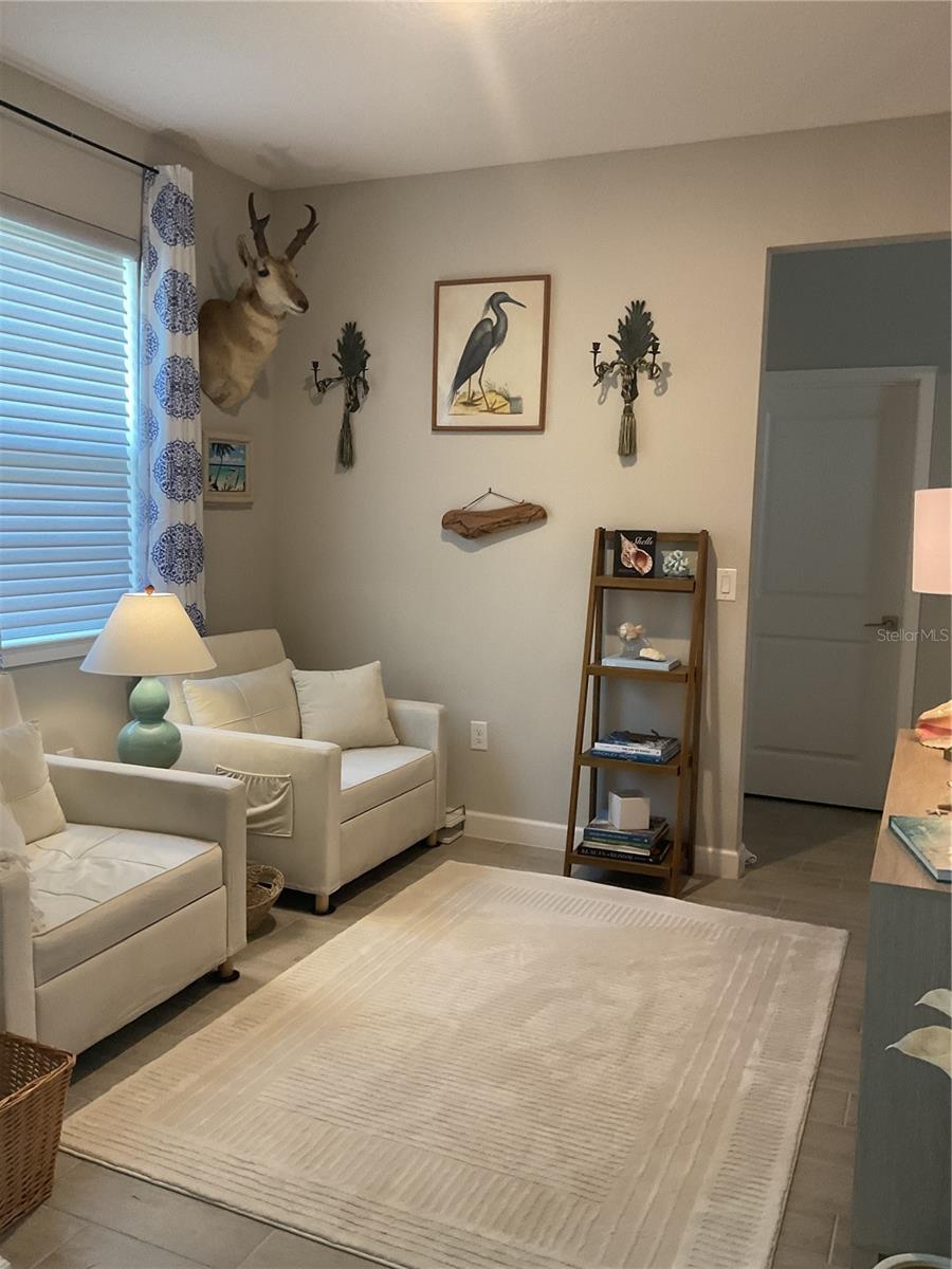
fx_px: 1063
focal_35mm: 29
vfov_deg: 61.7
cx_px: 476
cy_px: 634
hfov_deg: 48.2
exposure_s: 1/60
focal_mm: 3
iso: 125
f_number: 1.8
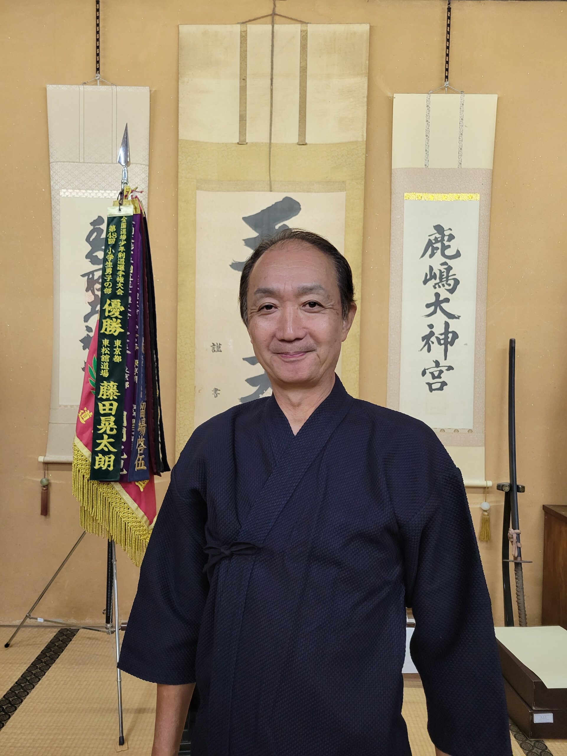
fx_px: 568
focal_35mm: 26
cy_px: 378
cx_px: 284
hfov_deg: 53.1
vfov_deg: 67.3
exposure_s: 1/100
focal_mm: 5.4
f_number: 1.8
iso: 320
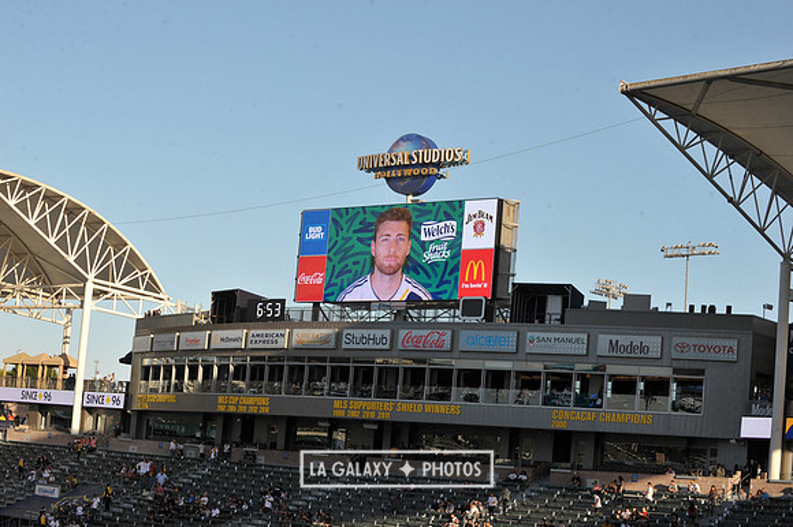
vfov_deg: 19.4
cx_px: 396
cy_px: 264
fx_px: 1541
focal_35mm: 70
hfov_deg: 28.9
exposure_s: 1/400
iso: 400
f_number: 10
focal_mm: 70
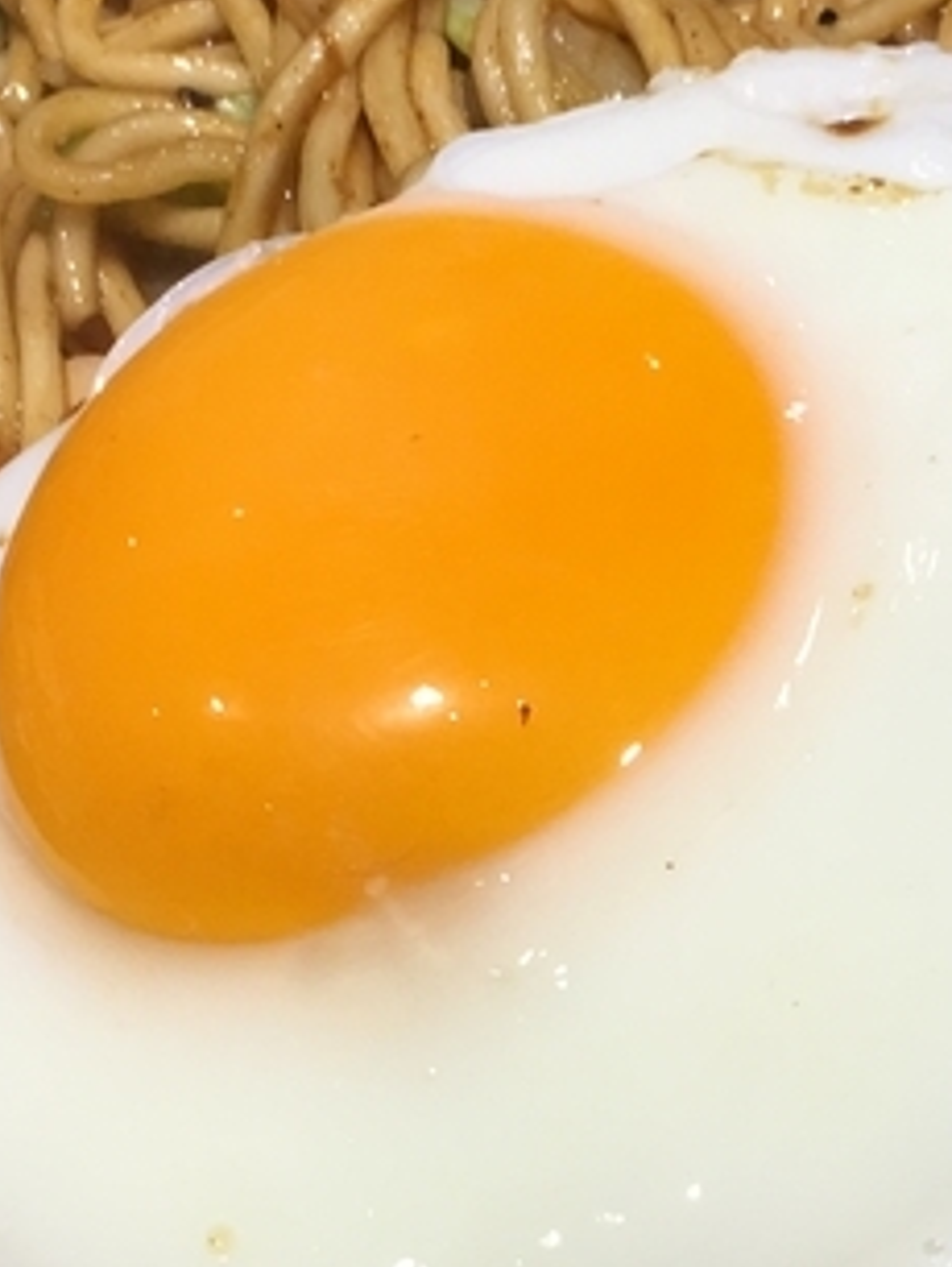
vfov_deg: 19.9
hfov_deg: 15.2
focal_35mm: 97
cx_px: 675
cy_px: 1068
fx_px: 3552
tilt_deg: -56.0
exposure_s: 1/60
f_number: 2.2
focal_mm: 4.15
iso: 32
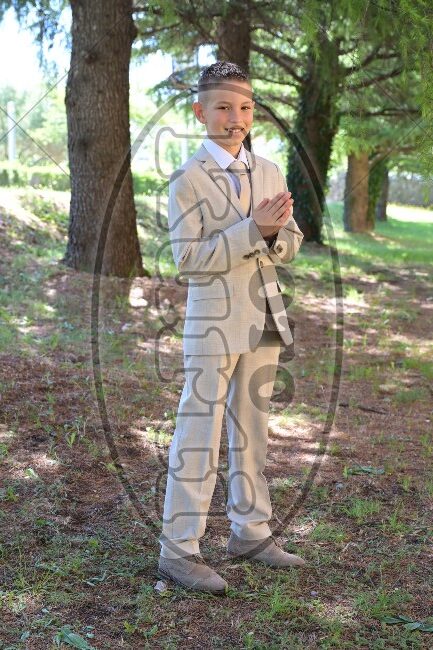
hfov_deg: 23.8
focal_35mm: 57
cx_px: 216
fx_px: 1029
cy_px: 325
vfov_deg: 35.1
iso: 640
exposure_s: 1/160
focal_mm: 57
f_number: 5.6
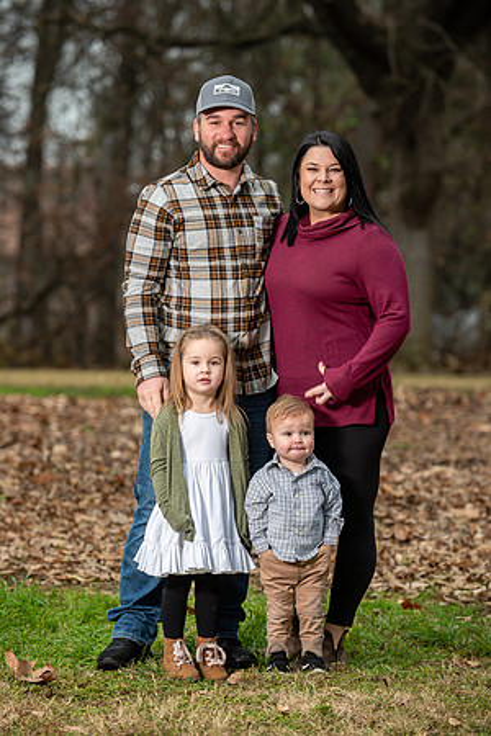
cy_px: 368
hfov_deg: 8.9
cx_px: 246
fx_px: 3171
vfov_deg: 13.2
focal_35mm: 155
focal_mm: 155
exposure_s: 1/125
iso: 200
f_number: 4
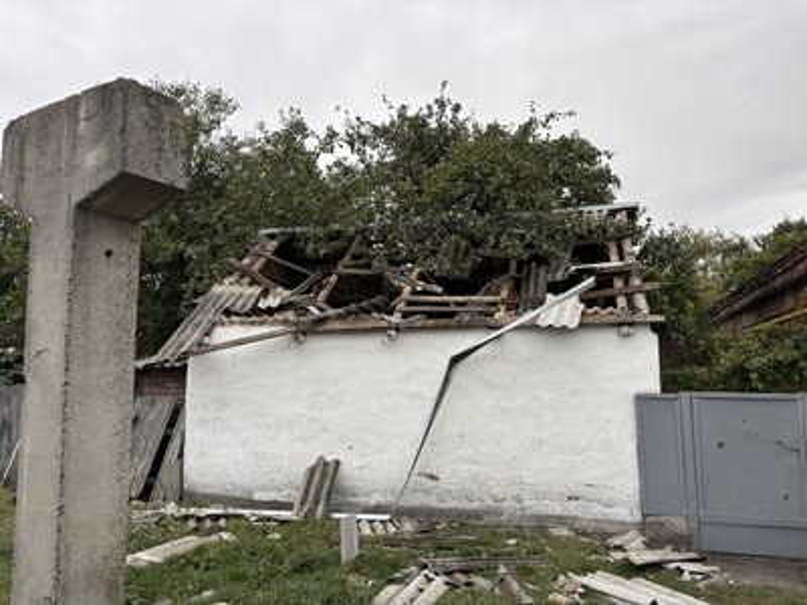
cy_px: 302
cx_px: 404
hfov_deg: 67.3
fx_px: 606
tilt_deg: +7.6
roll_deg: +1.1
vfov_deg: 53.1
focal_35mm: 26
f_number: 1.6
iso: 50
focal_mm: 5.96
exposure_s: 1/288
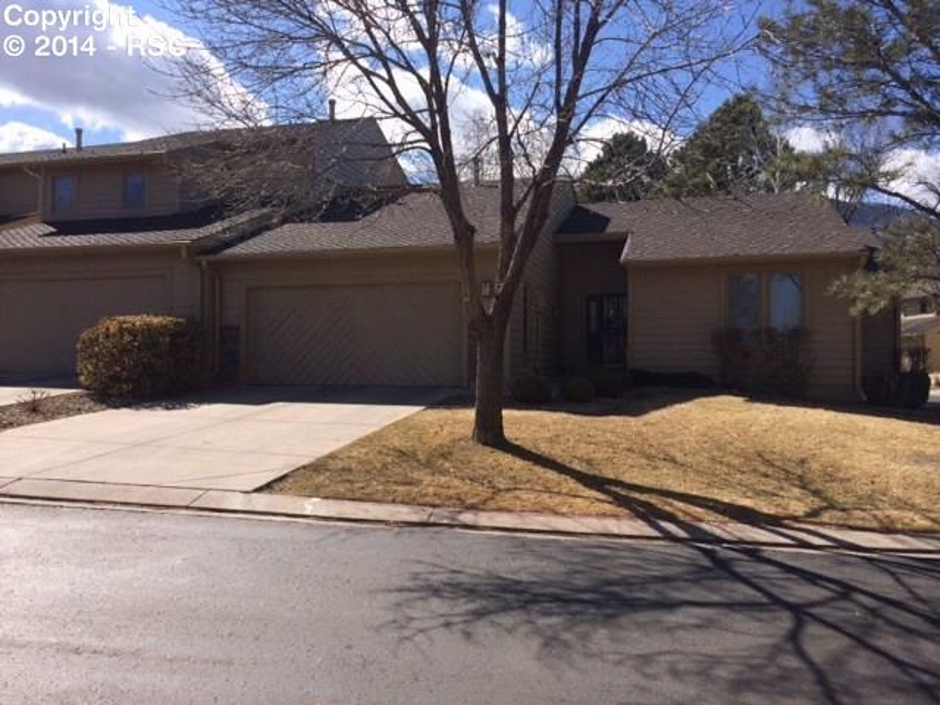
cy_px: 352
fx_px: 815
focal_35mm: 30
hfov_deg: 60.0
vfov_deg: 46.8
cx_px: 470
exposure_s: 1/2053
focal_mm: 4.12
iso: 40
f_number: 2.2
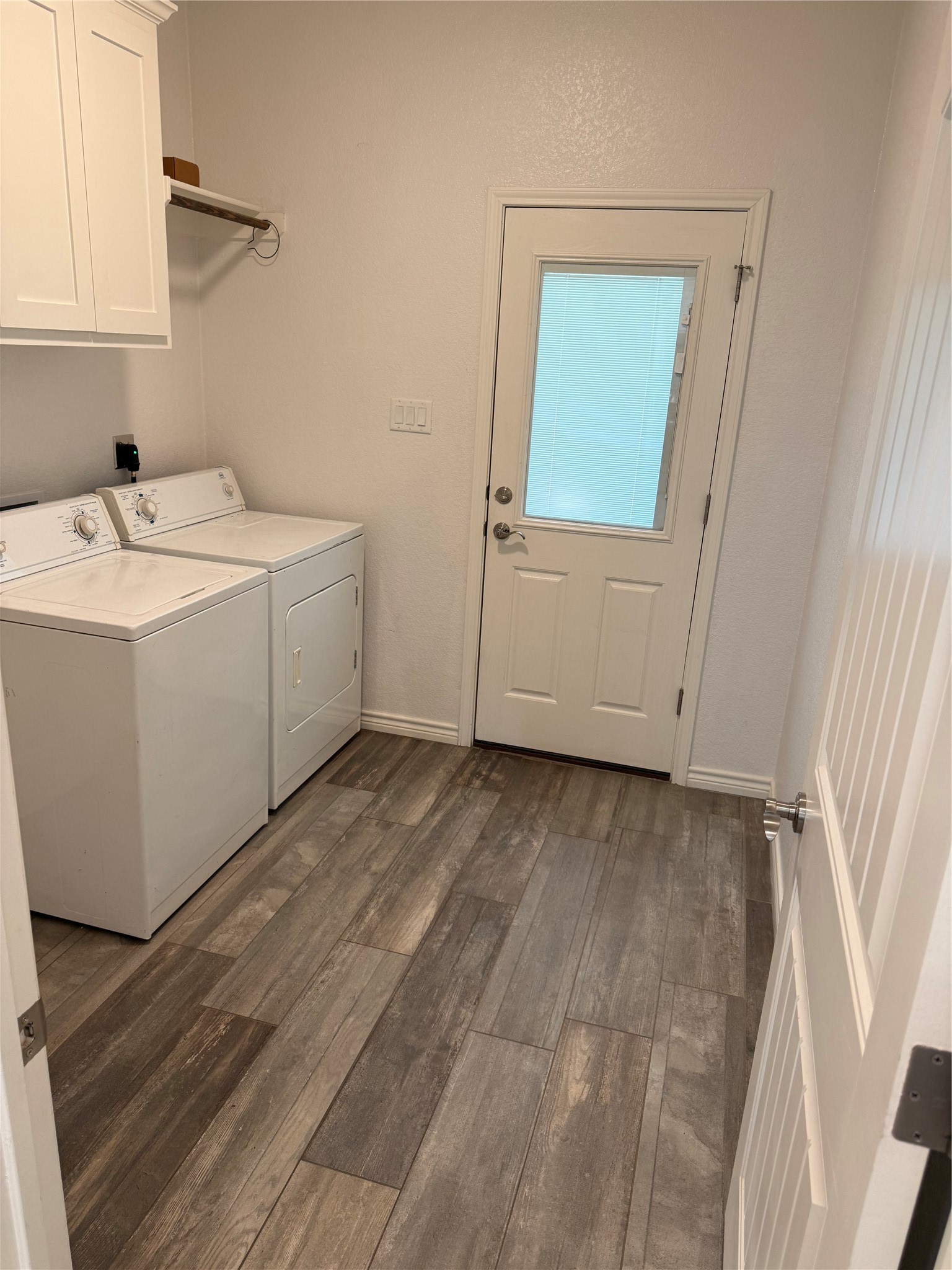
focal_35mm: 24
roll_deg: -2.9
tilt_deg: -16.6
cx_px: 476
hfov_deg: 56.8
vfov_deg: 71.6
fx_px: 880
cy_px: 635
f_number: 1.78
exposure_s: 1/60
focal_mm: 6.76
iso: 125
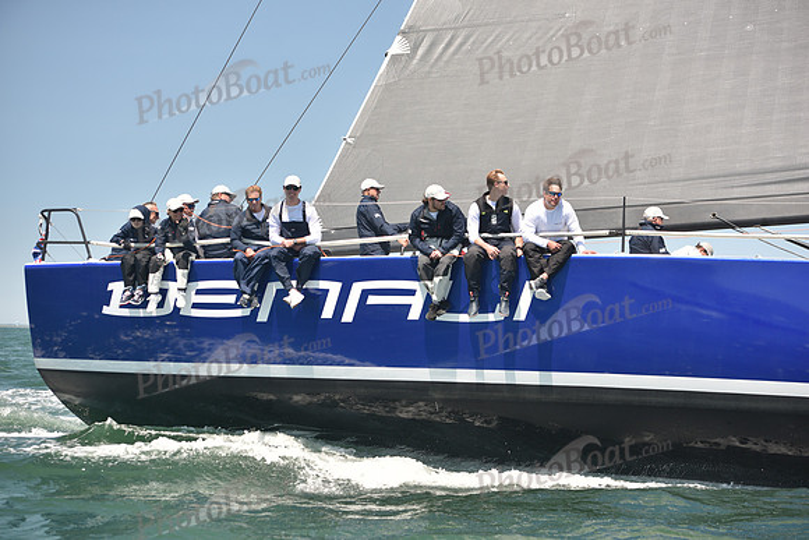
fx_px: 1573
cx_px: 404
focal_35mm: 70
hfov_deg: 28.8
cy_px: 270
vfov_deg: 19.5
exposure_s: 1/800
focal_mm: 70
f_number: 4
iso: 250
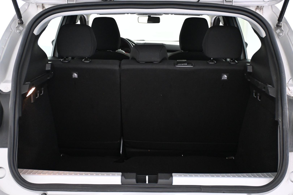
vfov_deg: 32.4
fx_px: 336
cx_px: 146
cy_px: 98
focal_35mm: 41
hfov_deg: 47.2
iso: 4500
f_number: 4.5
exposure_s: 1/60
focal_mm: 27.5
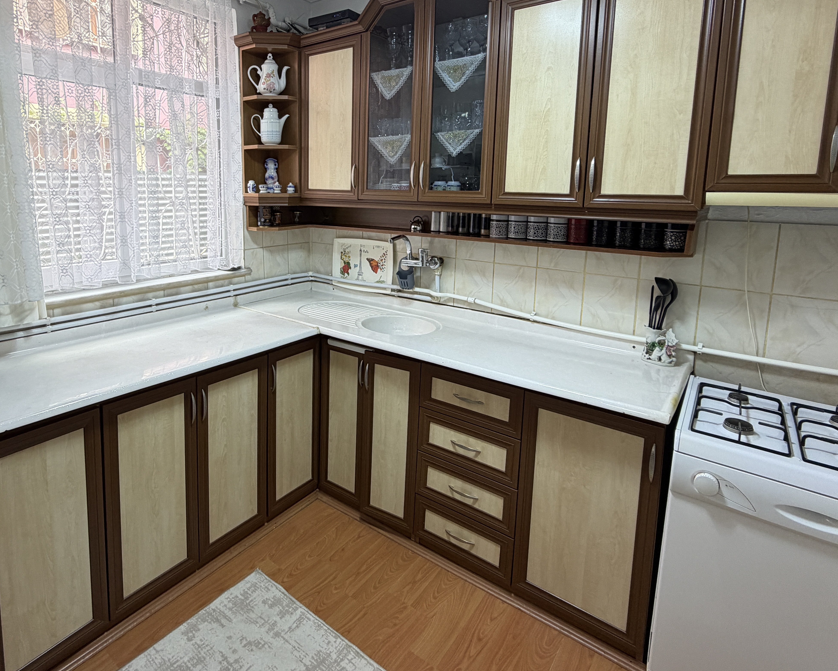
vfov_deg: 67.0
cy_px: 251
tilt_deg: -7.9
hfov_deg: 79.5
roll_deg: +0.1
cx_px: 337
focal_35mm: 20
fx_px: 496
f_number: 2.2
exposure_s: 1/100
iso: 100
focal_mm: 2.22
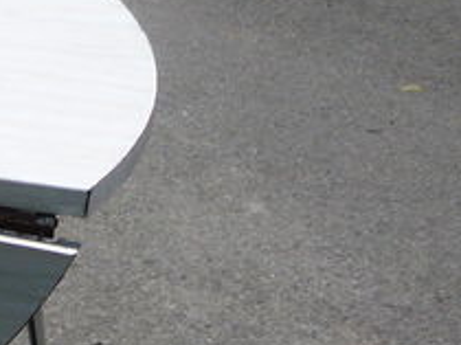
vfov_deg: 9.8
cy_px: 635
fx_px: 1902
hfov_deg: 12.5
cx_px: -384
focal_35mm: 143
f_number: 5.6
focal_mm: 5.2
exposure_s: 1/500
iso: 100
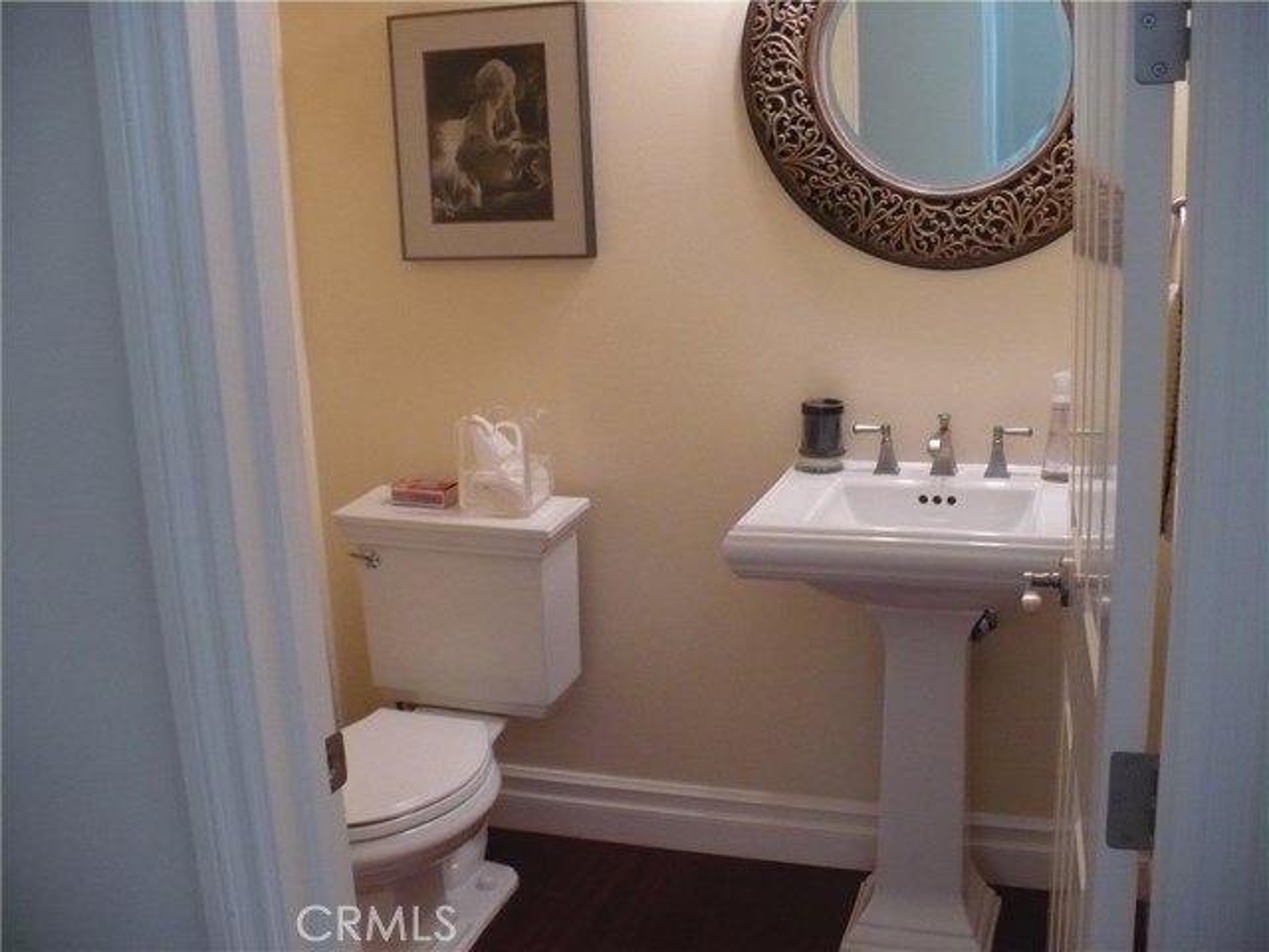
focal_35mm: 37
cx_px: 634
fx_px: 1356
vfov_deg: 38.7
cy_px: 476
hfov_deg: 50.1
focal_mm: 6.1
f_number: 2.8
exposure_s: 1/30
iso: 320
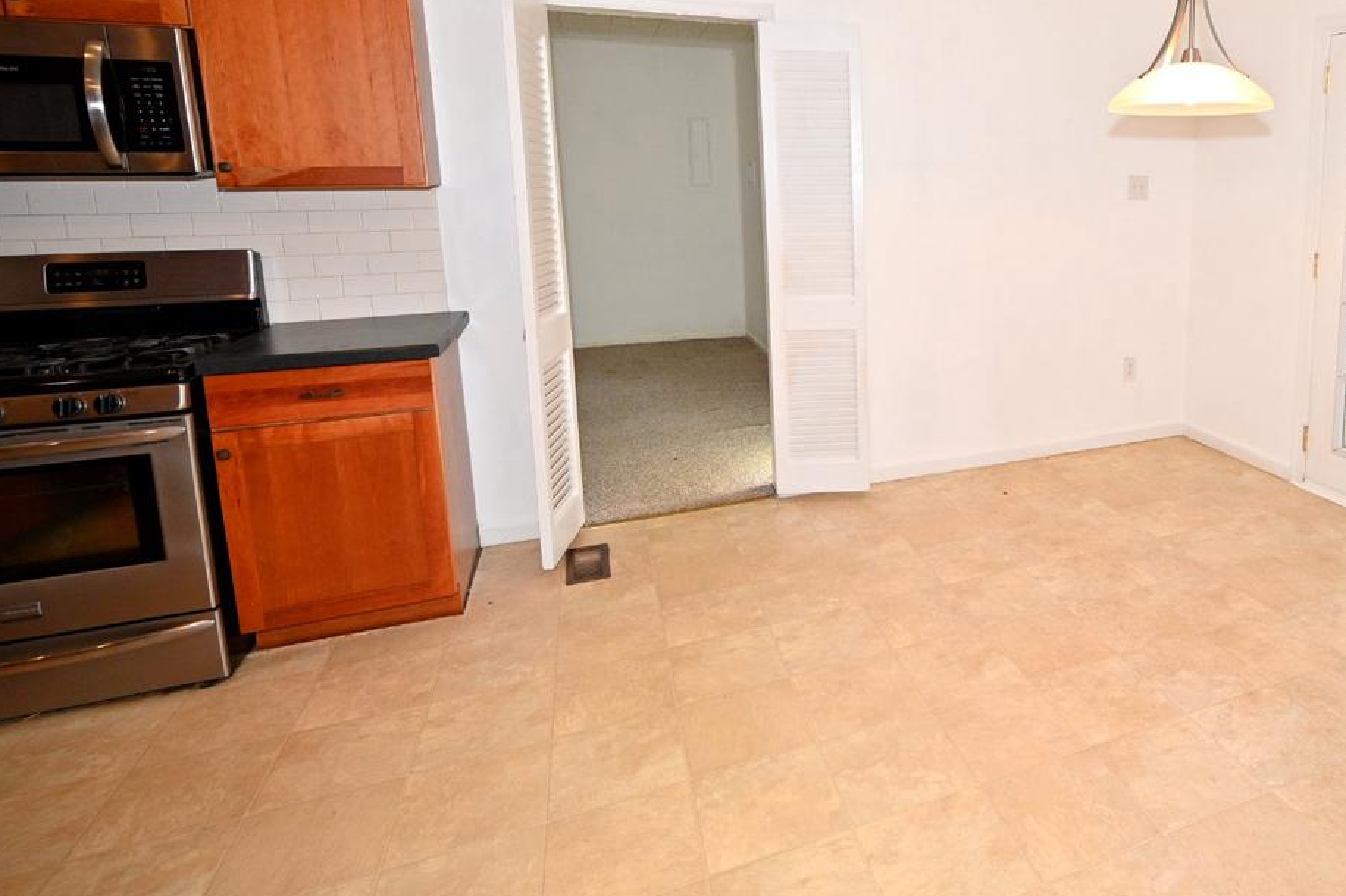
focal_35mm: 22
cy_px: 294
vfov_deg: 55.9
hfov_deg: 74.3
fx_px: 822
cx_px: 968
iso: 900
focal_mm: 14
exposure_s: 1/125
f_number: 4
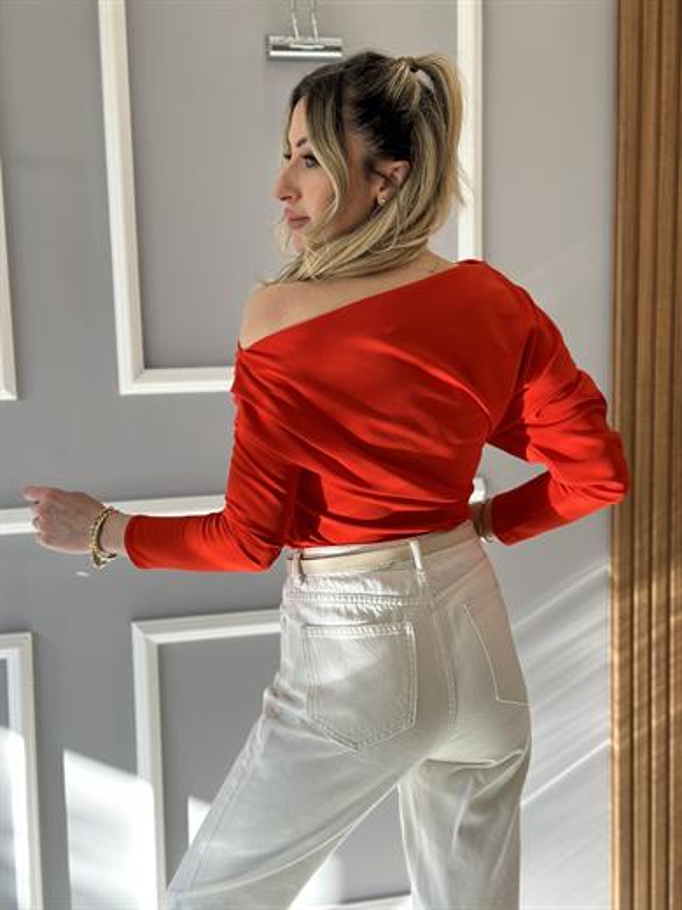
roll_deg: +0.8
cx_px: 341
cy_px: 455
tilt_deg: -8.1
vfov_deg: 39.7
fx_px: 1261
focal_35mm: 48
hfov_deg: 30.3
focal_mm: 6.86
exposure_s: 1/343
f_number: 1.78
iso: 80
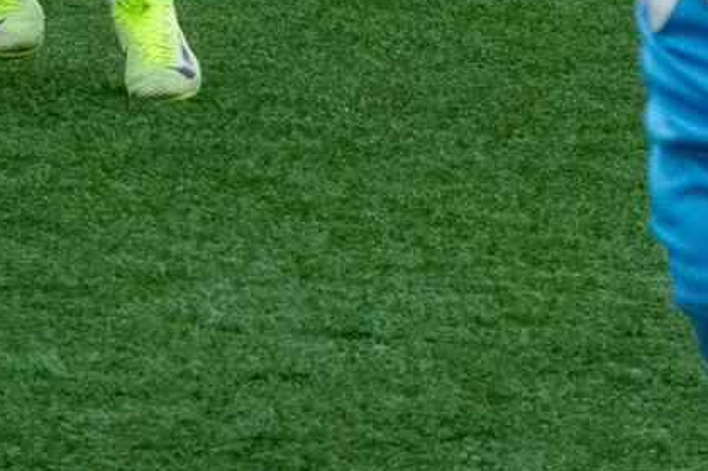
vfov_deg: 1.5
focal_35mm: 889
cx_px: 1998
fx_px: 17469
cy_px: -94
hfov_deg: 2.3
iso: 1600
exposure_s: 1/1600
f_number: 7.1
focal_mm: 78
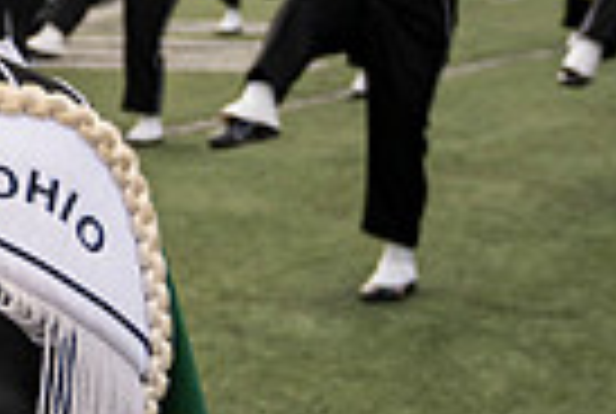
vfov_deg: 12.1
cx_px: -517
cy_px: -34
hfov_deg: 15.5
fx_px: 1921
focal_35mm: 112
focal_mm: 26.5
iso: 500
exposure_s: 1/2000
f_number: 4
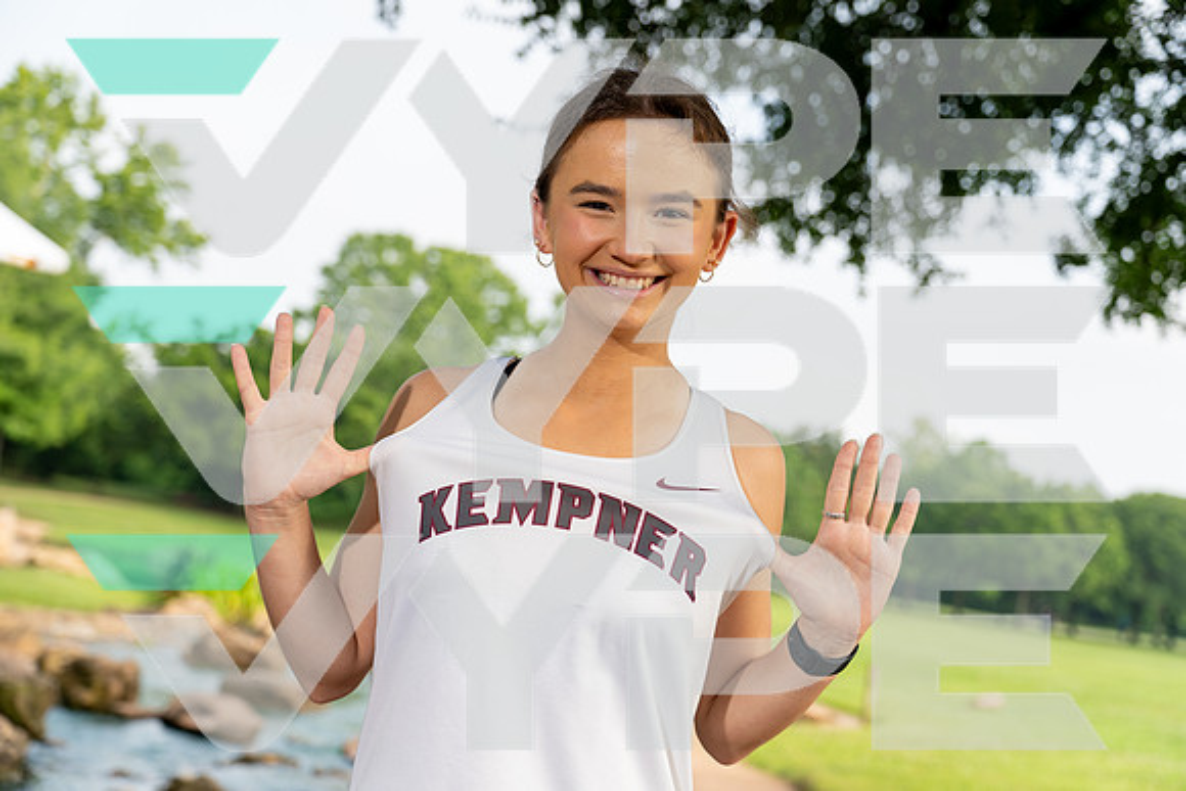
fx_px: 1680
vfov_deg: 26.5
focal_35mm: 51
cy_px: 396
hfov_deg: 38.9
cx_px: 593
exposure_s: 1/250
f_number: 4
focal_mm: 51
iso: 125
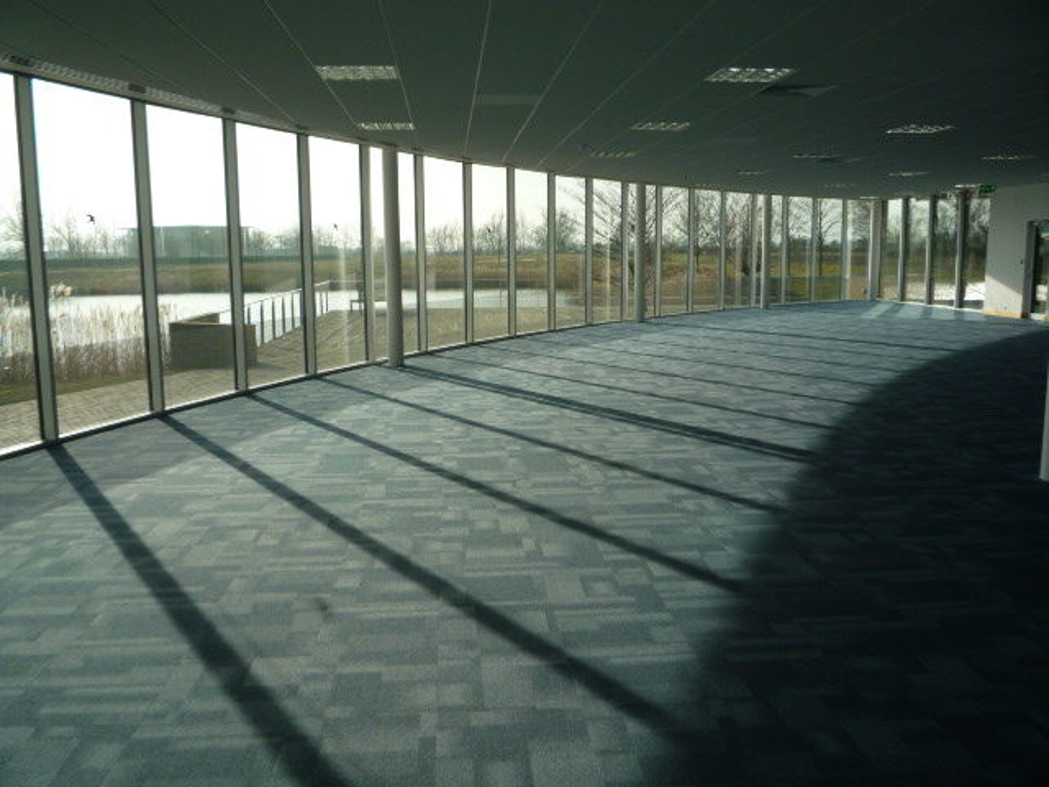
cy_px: 394
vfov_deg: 46.8
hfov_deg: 60.0
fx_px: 909
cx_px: 524
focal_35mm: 30
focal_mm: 5.2
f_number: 4.5
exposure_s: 1/400
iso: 100
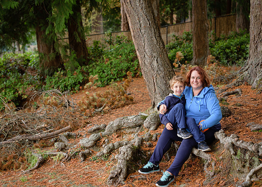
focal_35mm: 73
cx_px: 122
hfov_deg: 27.0
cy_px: 94
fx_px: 545
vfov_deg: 19.5
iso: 560
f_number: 4
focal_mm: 70
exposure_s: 1/160
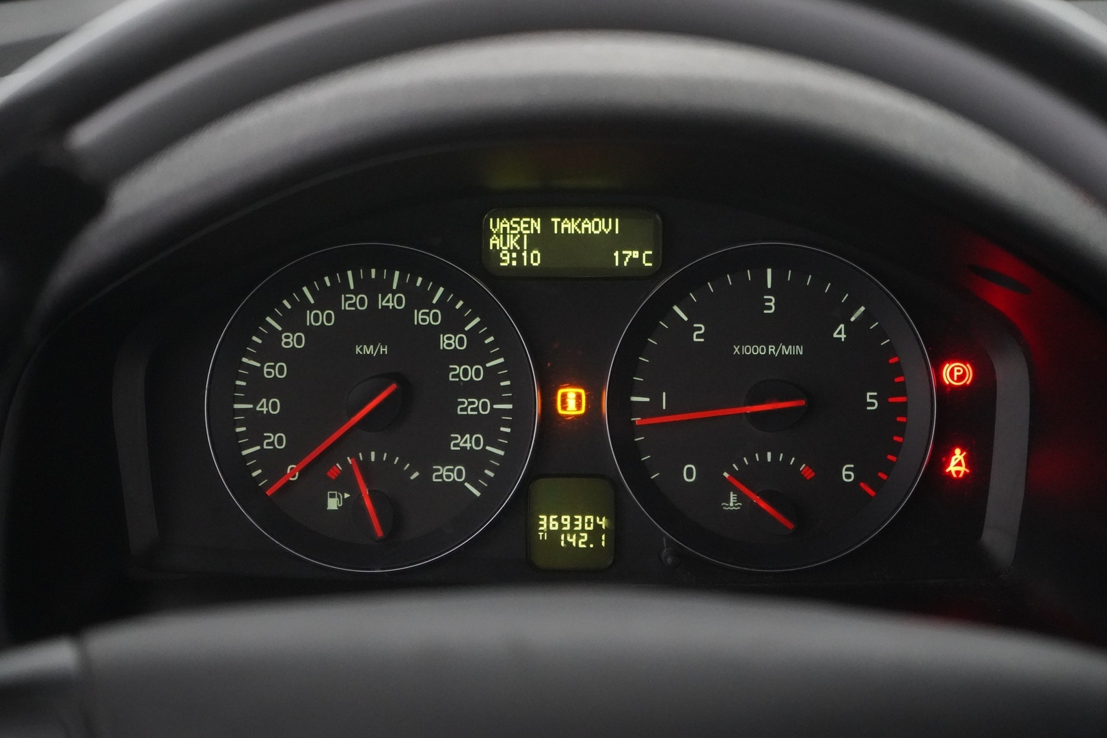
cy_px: 369
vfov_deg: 19.5
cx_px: 554
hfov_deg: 28.8
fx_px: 2152
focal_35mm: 70
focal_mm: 70
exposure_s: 1/60
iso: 12800
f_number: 5.6
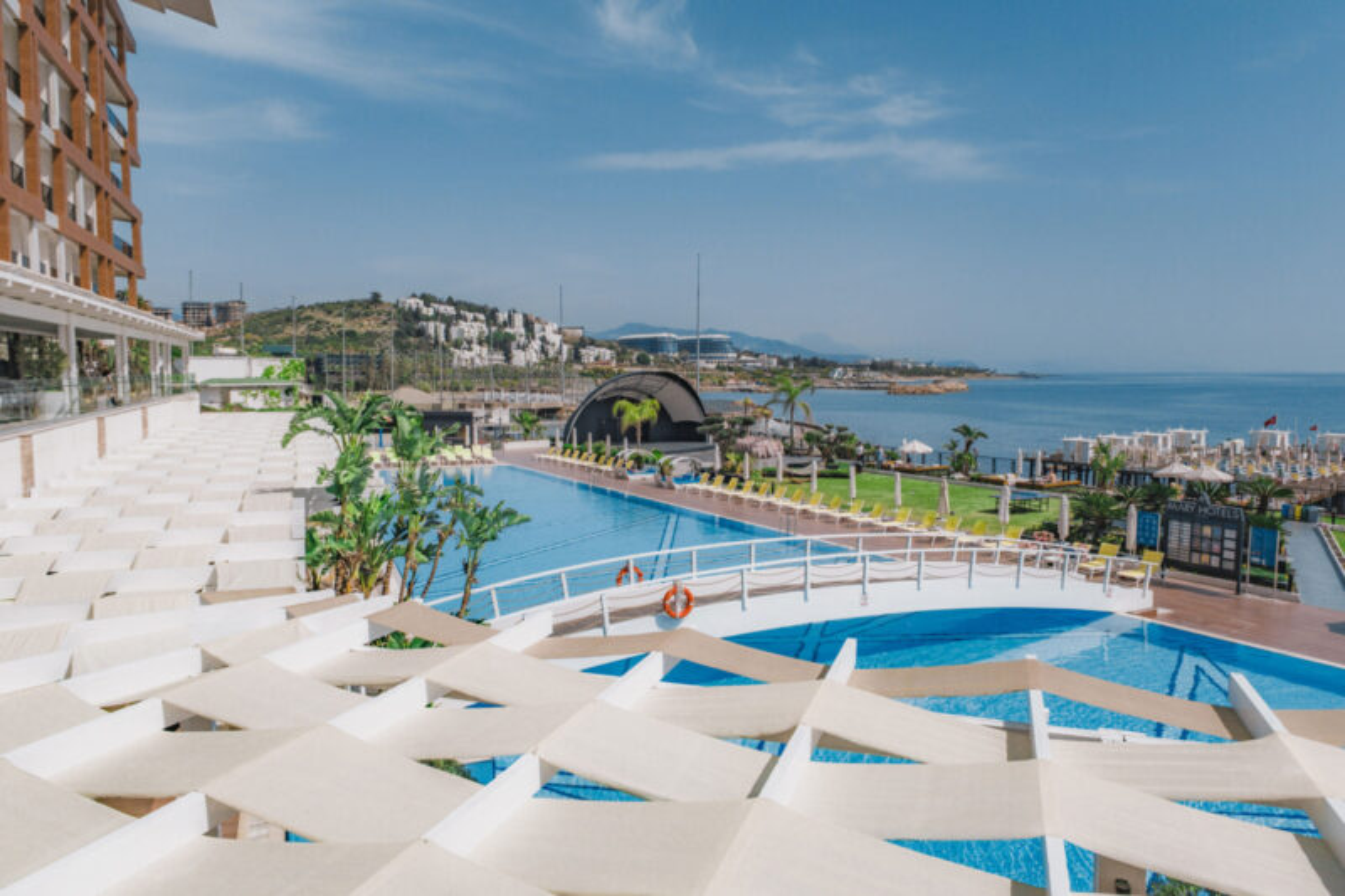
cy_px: 448
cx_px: 672
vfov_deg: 53.1
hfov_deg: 73.8
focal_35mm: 24
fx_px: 896
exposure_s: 1/1000
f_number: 8
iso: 640
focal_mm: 16
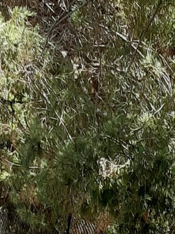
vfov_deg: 13.9
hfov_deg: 12.0
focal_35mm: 121
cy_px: 463
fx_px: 816
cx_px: 214
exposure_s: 1/213
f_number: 1.7
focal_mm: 3.93
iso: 40
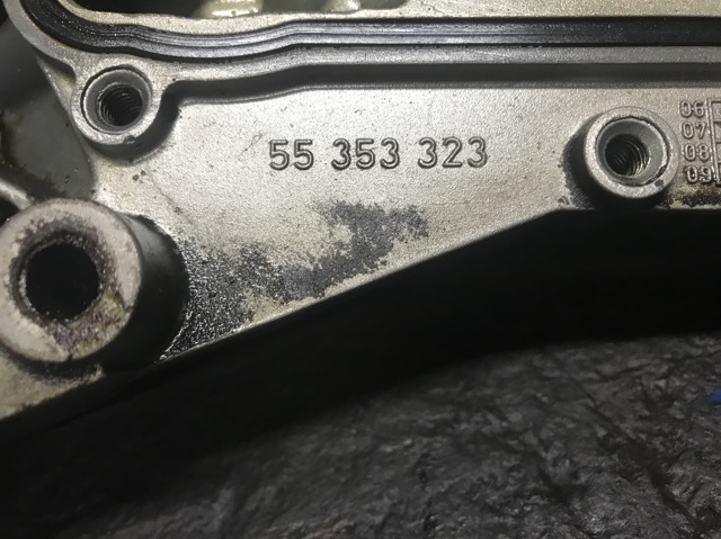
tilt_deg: -47.1
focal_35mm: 28
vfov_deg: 49.7
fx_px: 583
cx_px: 360
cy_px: 270
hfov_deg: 63.5
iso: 64
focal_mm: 3.99
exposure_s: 1/17
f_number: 1.8
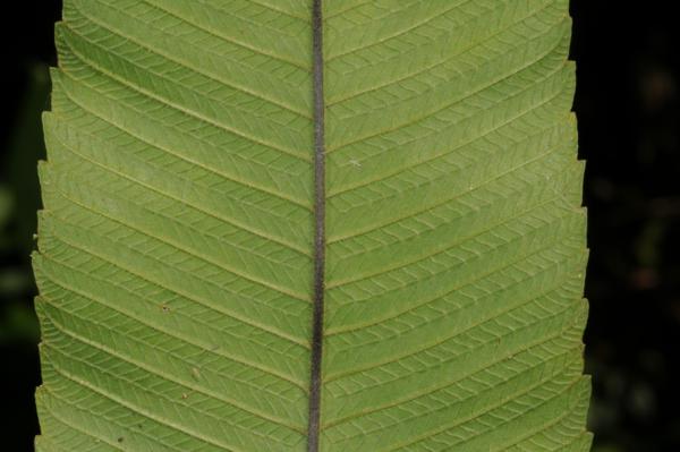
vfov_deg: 15.2
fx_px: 1699
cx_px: 340
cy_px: 226
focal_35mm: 90
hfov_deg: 22.6
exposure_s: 1/60
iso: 200
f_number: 40
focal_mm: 60
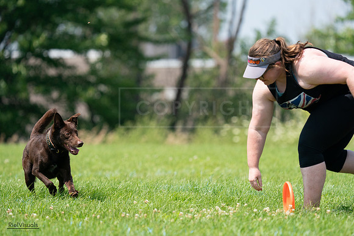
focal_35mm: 359
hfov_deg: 5.7
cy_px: 118
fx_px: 3531
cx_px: 177
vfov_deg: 3.8
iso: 1600
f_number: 6.3
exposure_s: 1/4000
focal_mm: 359
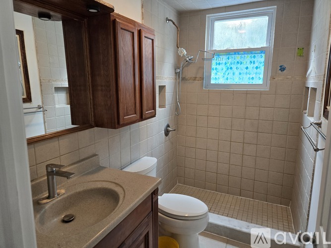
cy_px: 124
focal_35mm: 23
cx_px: 166
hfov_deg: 73.9
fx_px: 220
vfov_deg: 58.9
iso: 160
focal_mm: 5.4
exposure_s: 1/120
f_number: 1.8
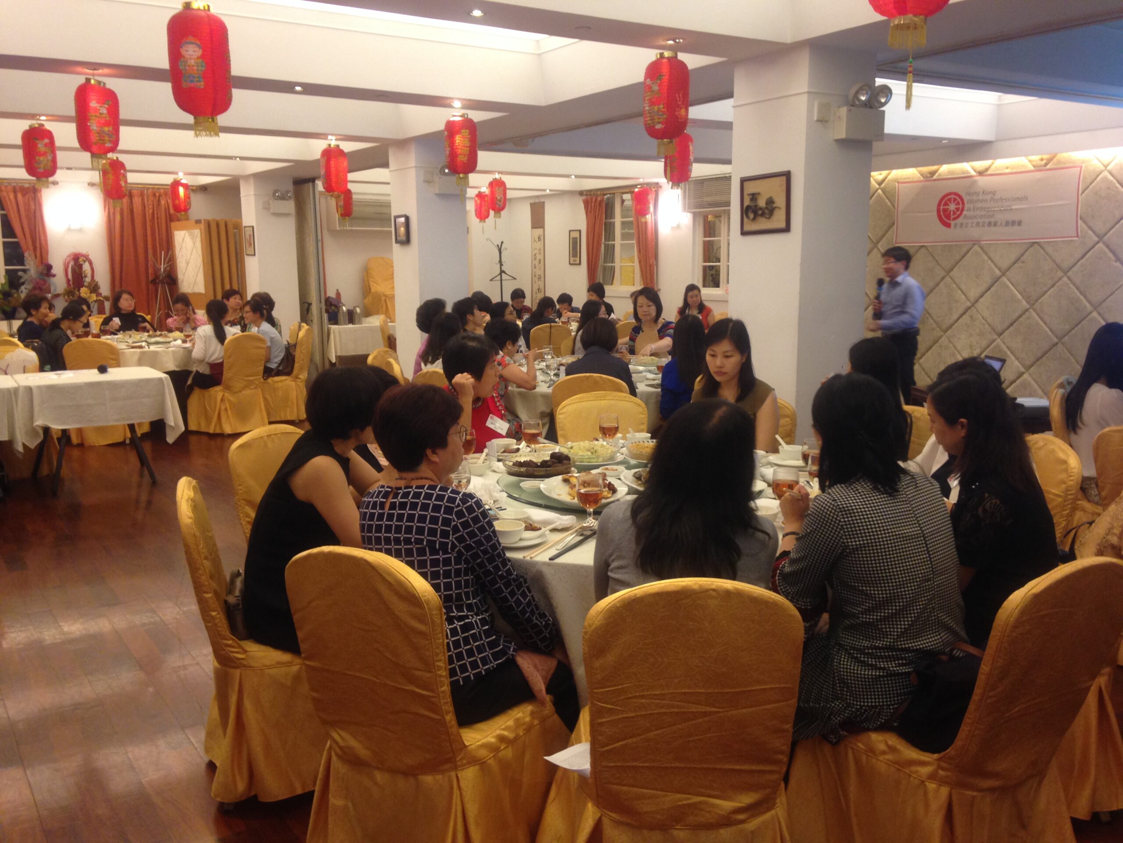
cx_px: 562
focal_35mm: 33
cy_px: 422
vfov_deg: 42.9
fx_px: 1071
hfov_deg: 55.4
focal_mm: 4.12
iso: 100
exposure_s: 1/20
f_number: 2.4
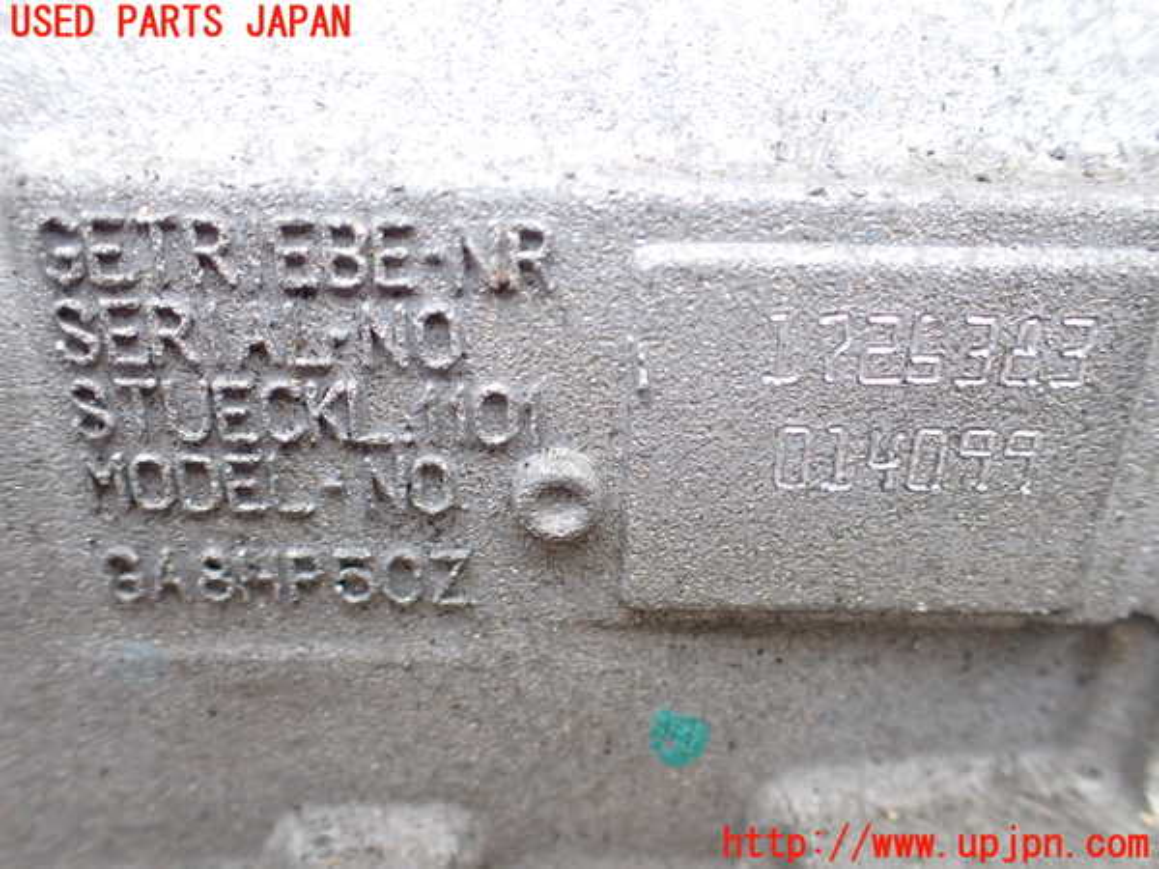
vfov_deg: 46.8
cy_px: 434
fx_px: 1004
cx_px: 580
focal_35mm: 30
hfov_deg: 60.0
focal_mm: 5.4
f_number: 2.3
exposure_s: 1/125
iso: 640
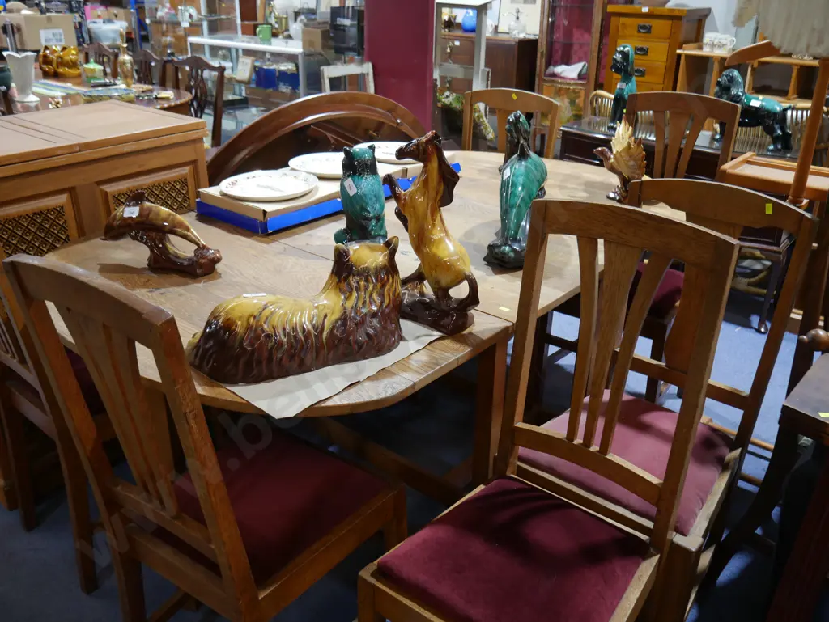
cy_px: 311
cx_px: 414
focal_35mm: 32
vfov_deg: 44.2
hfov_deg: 56.8
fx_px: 767
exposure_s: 1/60
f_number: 3.6
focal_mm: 16
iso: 500
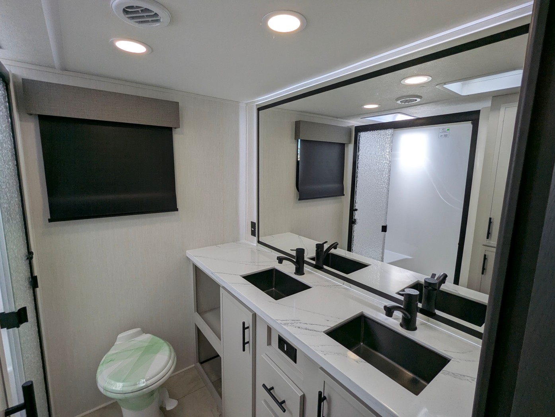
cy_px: 208
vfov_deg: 78.2
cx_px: 278
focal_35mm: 16
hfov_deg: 94.4
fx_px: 257
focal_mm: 2.35
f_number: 2.2
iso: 53
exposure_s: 1/326
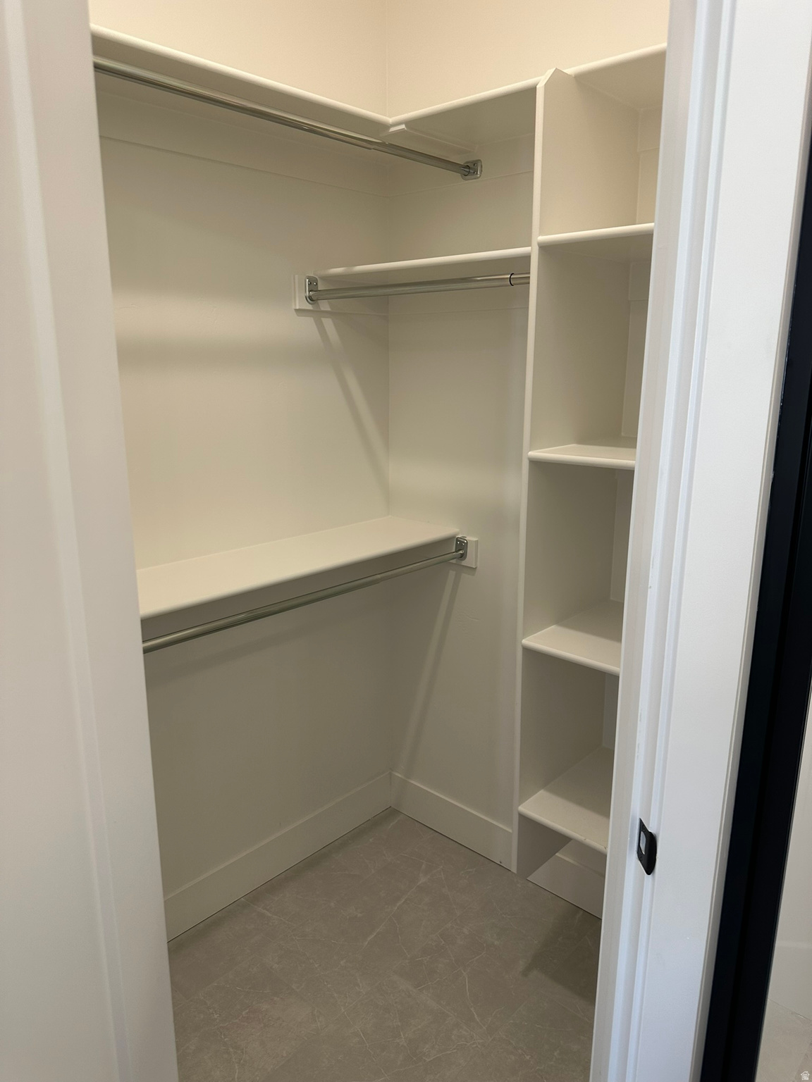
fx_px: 751
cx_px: 406
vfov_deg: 71.6
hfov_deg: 56.8
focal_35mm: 24
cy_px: 541
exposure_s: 1/120
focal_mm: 6.86
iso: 80
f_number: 1.78
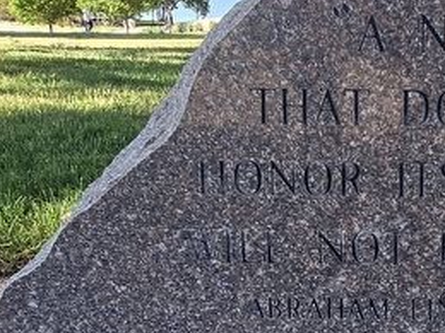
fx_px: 514
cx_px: 419
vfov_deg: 33.5
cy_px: 15
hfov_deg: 42.1
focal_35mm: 40
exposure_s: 1/2000
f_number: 2.2
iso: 200
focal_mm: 2.2
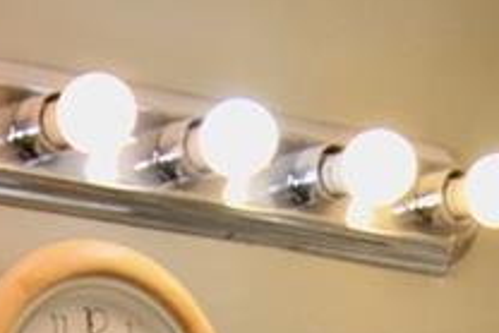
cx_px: -154
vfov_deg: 6.0
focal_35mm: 207
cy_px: 1134
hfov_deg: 9.7
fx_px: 2871
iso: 200
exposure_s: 1/200
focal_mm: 18
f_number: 3.5
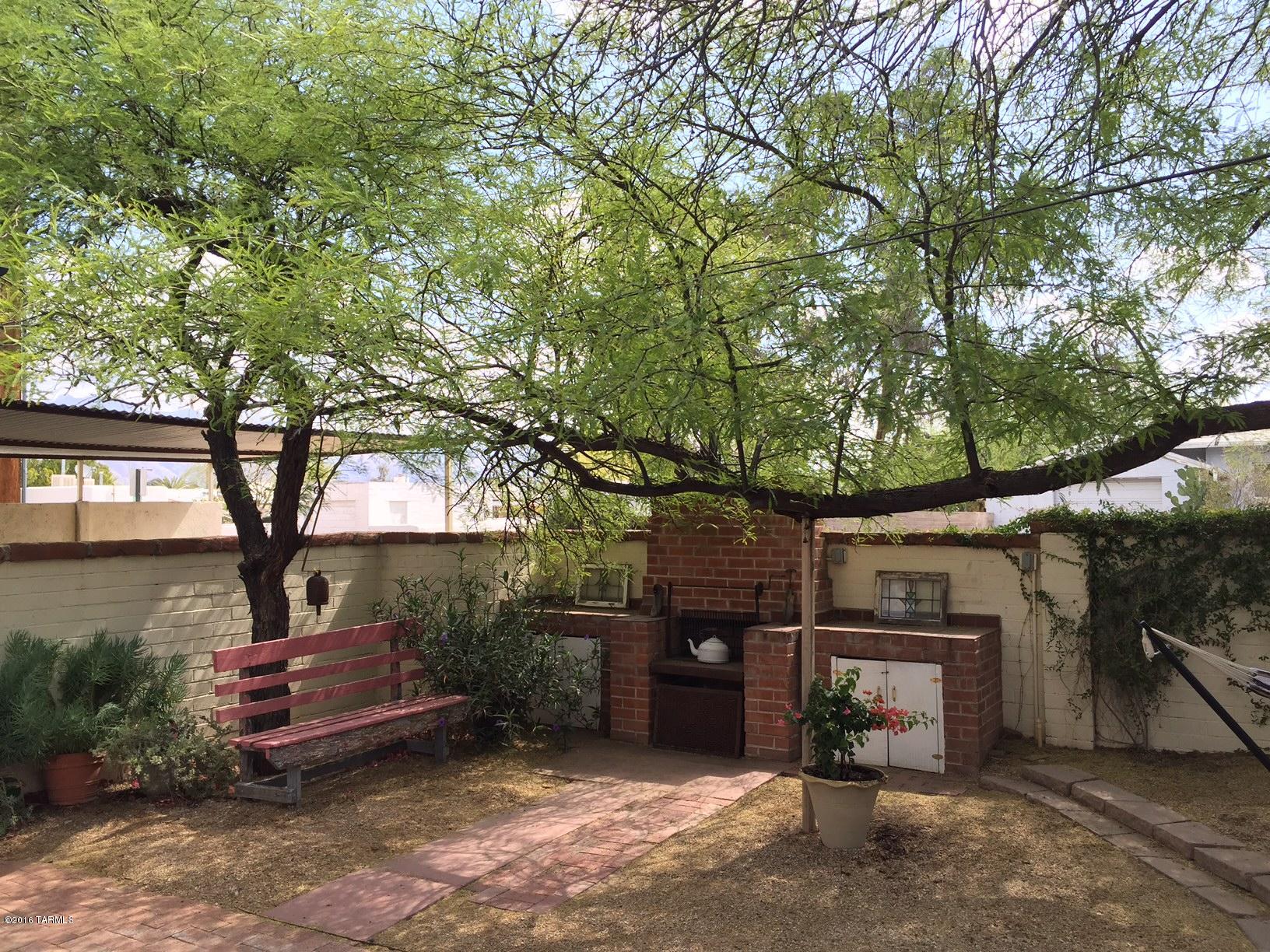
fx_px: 1064
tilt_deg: +1.7
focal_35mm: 29
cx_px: 635
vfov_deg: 48.2
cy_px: 476
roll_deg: -0.2
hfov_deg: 61.7
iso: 32
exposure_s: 1/542
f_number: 2.2
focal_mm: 4.15
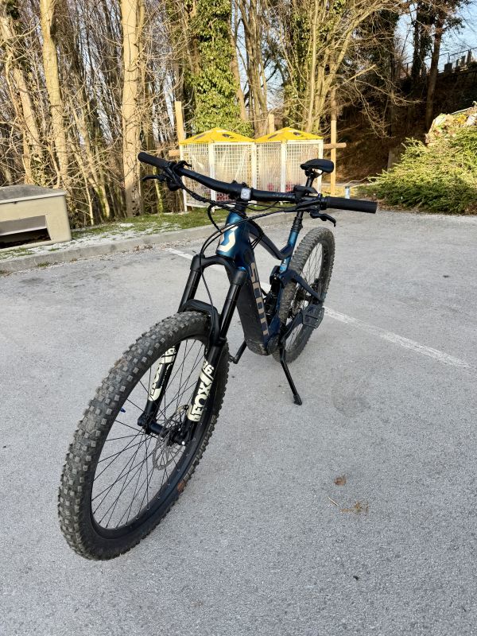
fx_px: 441
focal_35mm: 24
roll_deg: +3.3
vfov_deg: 71.6
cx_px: 238
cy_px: 318
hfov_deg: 56.8
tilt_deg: -22.2
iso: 80
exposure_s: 1/909
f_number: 1.78
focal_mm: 6.76
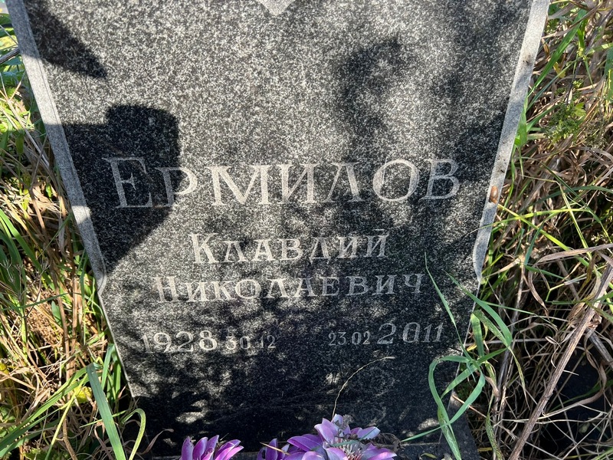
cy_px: 230
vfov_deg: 53.1
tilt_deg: -37.3
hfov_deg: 67.3
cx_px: 306
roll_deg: -0.5
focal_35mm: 26
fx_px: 460
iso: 50
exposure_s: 1/395
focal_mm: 5.7
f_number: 1.5
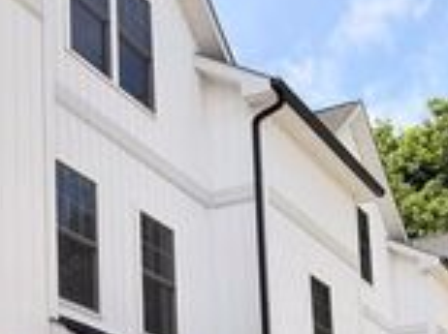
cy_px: 359
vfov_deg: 18.2
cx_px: 247
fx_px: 1008
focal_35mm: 78
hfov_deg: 25.0
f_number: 1.78
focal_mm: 6.76
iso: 80
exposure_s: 1/4975
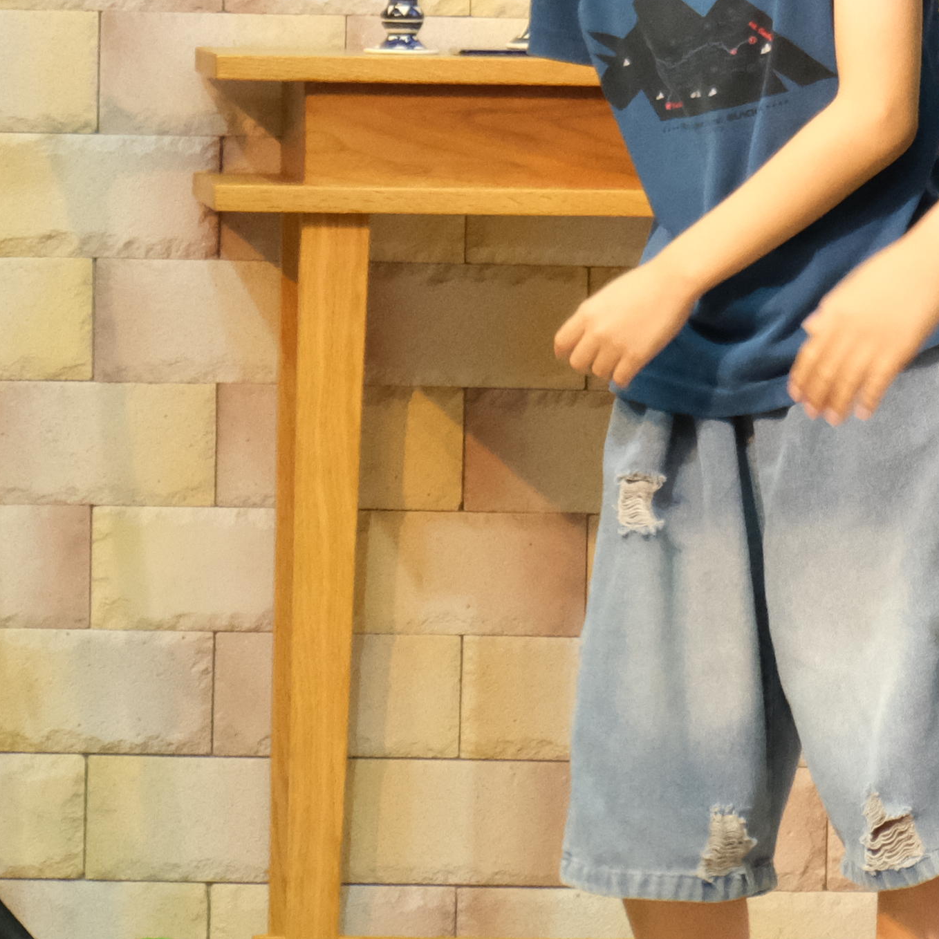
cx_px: 749
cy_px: -281
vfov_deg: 4.3
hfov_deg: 4.3
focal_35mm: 410
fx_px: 12583
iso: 3200
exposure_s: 1/320
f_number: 2.8
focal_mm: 70
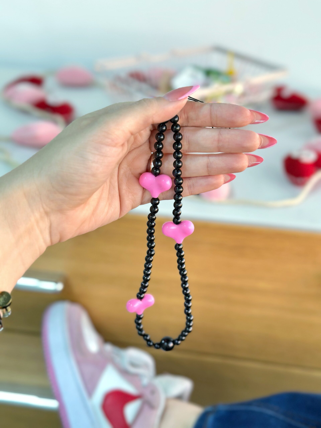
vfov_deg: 39.7
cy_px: 214
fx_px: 593
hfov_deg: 30.3
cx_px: 160
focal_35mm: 48
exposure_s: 1/60
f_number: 1.78
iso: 250
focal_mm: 6.86
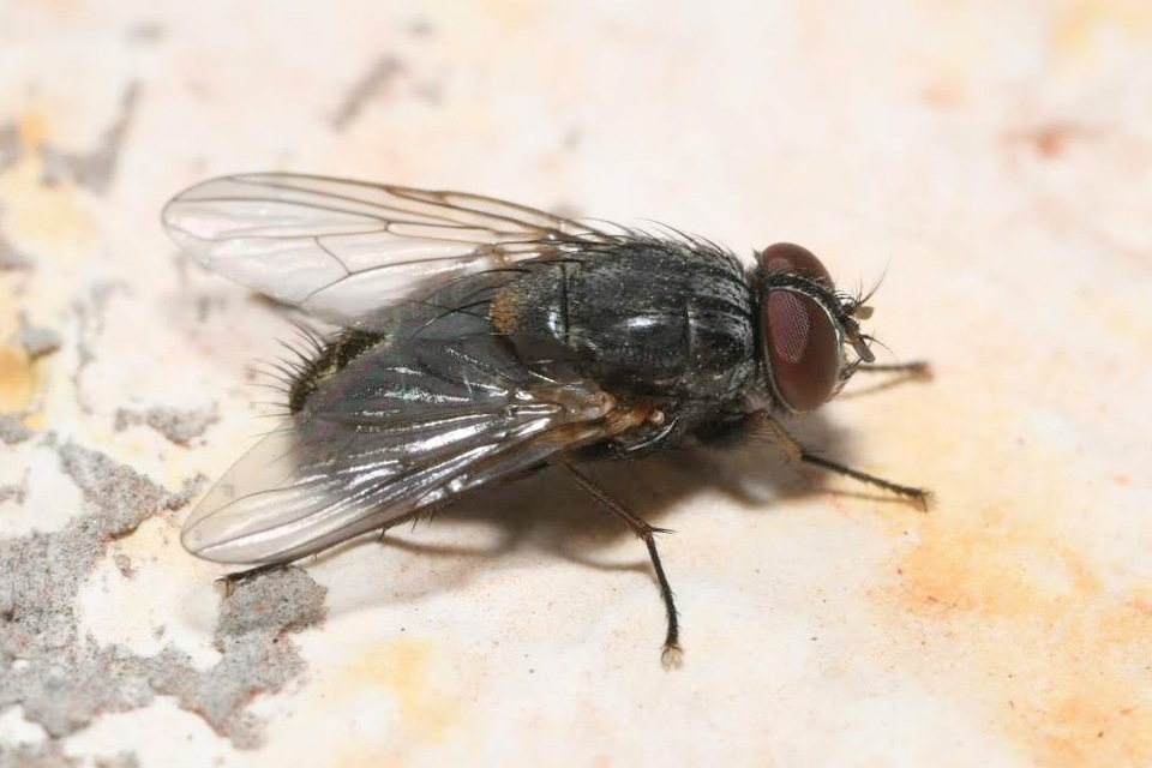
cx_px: 576
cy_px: 384
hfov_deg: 13.0
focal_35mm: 158
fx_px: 5040
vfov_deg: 8.7
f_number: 29
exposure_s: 1/60
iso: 100
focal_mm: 105
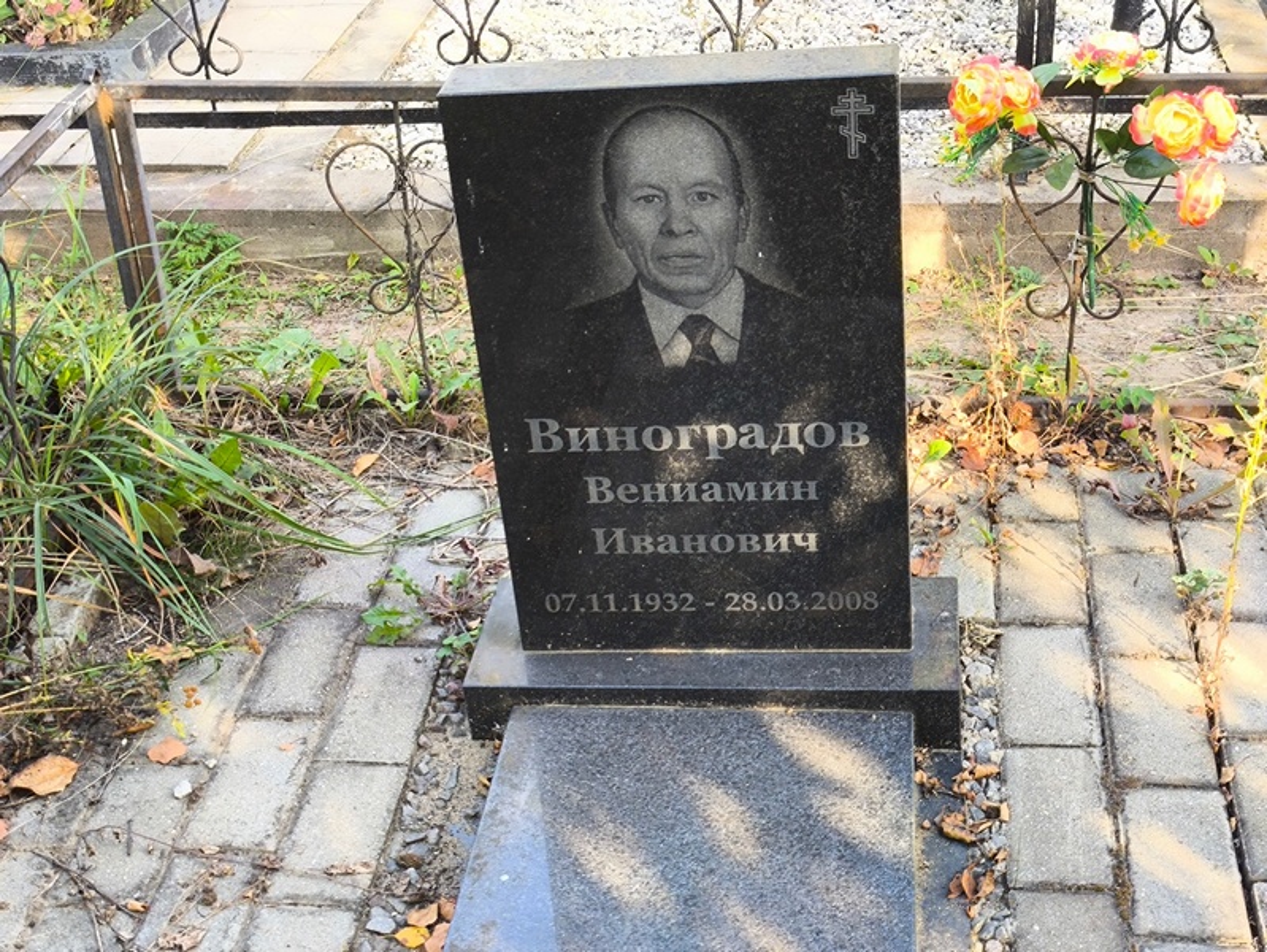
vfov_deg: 29.1
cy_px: 476
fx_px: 1831
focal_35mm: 50
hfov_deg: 38.2
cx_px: 634
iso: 64
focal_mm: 4.71
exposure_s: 1/120
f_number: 1.7
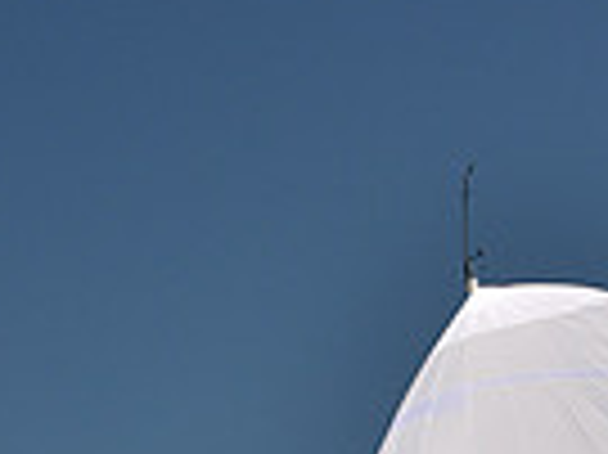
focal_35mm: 289
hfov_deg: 6.8
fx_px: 5072
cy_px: 1236
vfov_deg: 4.9
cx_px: 520
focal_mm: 70
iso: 320
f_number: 6.3
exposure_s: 1/1000
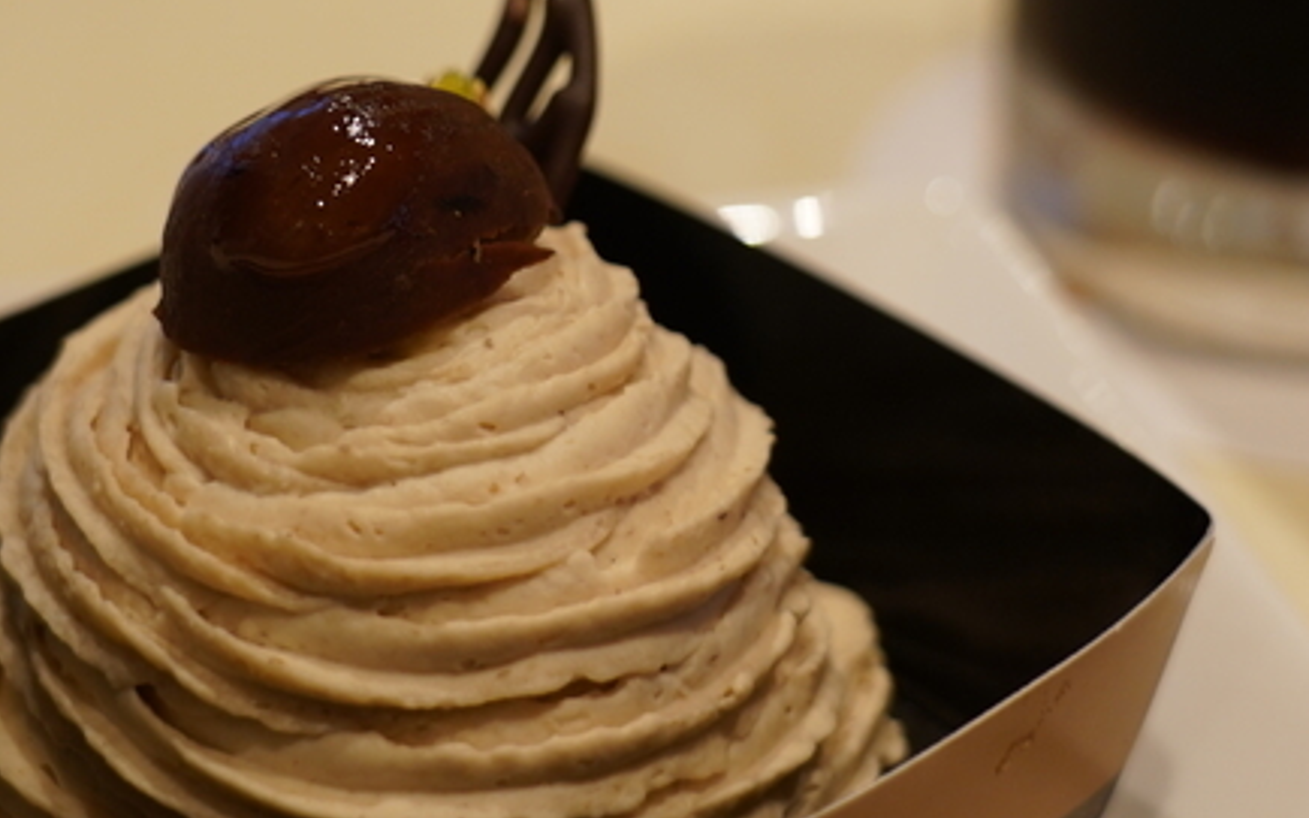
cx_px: 685
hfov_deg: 16.8
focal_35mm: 124
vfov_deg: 10.5
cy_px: 133
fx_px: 4422
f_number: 4
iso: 400
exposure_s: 1/40
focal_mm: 44
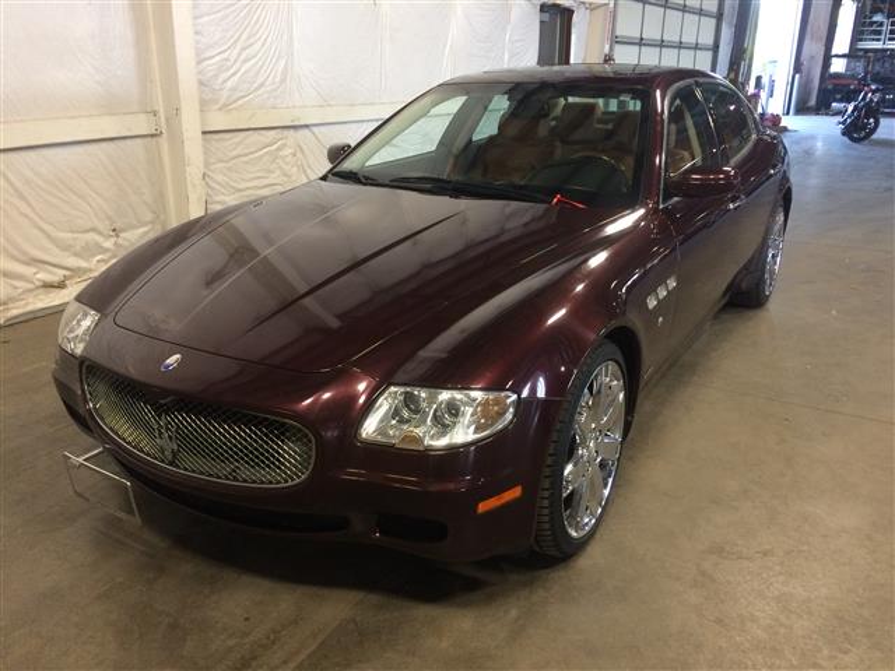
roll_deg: +0.1
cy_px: 336
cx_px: 448
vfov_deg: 48.2
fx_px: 750
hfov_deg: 61.7
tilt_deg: -19.5
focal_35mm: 29
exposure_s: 1/30
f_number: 2.2
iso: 64
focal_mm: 4.15
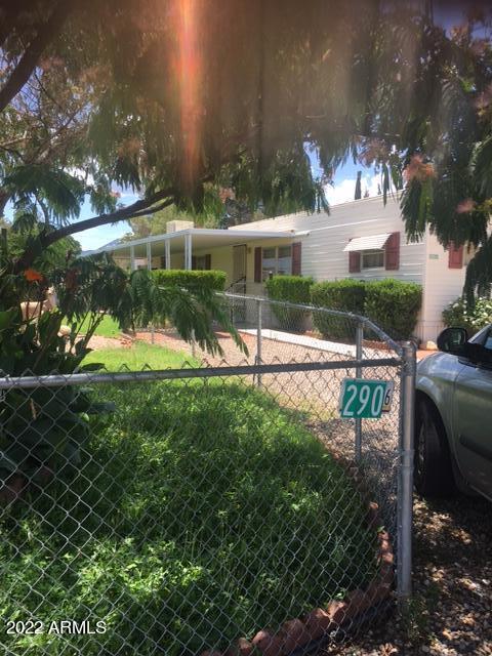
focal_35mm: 29
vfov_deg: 61.7
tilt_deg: -1.2
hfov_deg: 48.2
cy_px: 328
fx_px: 550
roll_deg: -0.1
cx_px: 246
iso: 25
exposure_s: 1/625
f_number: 2.2
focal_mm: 4.15
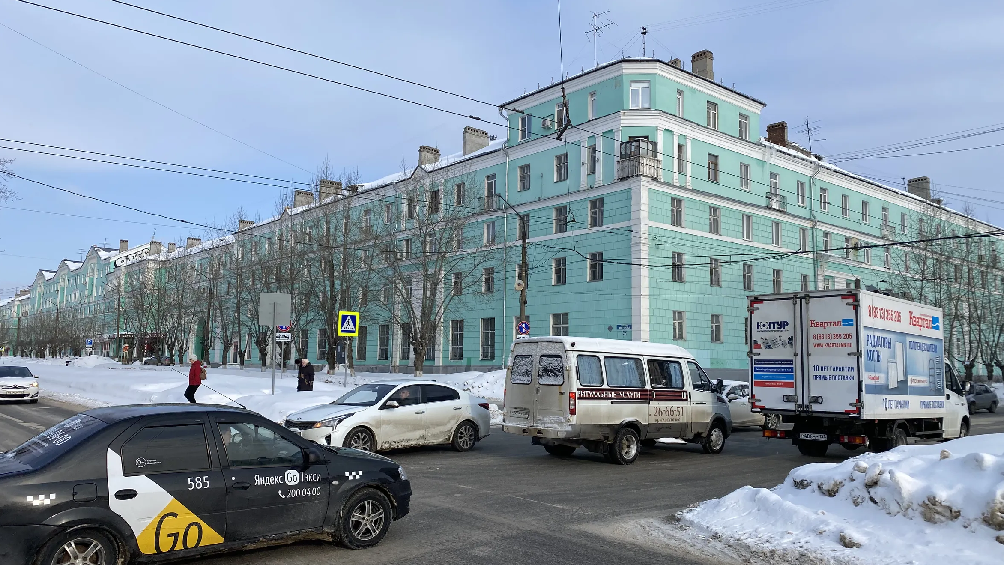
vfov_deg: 40.2
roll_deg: -1.3
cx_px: 506
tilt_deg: +6.5
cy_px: 288
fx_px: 772
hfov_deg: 66.1
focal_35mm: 29
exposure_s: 1/2625
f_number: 1.8
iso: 32
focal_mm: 4.25
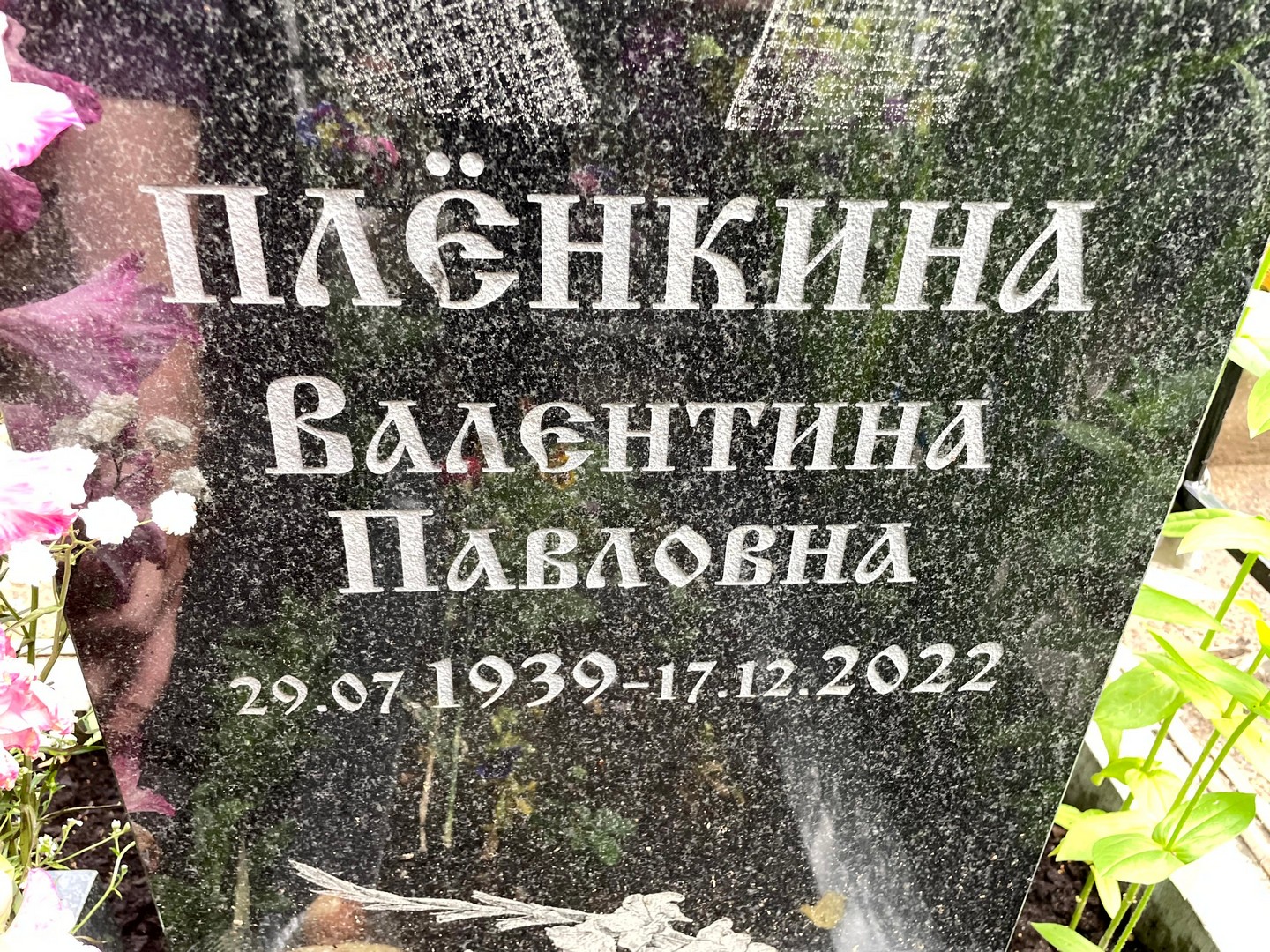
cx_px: 635
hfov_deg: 67.3
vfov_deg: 53.1
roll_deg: -1.6
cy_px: 476
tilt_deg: -29.1
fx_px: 954
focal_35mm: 26
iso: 125
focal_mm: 4.2
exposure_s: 1/115
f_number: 1.6
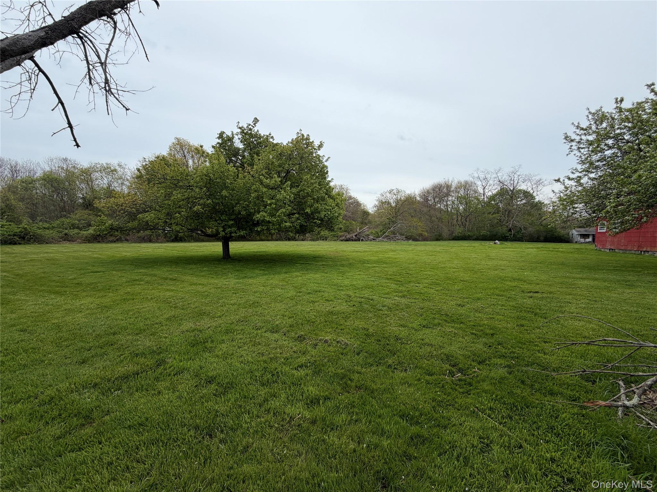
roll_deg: +0.4
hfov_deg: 102.1
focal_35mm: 14
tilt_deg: -1.7
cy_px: 246
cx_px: 328
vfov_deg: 85.7
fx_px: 266
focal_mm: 2.22
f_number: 2.2
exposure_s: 1/770
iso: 25
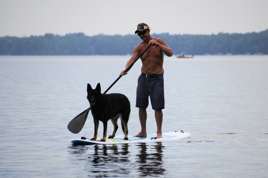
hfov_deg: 5.5
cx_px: 134
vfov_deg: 3.7
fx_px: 2791
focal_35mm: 375
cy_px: 89
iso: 250
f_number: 6.3
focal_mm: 250
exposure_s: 1/400
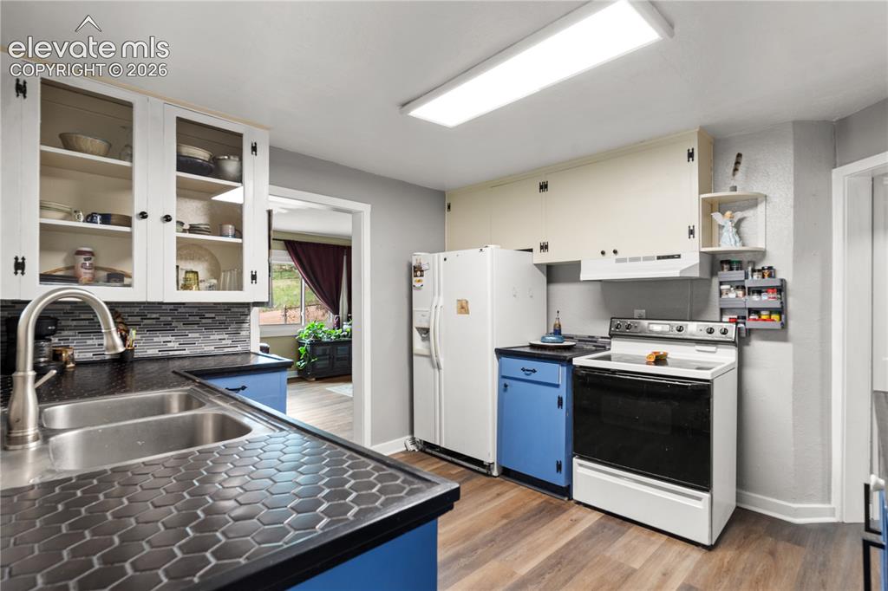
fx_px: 444
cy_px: 296
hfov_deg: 90.0
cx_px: 444
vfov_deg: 67.3
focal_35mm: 18
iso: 250
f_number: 8
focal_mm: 18
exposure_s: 1/1.25
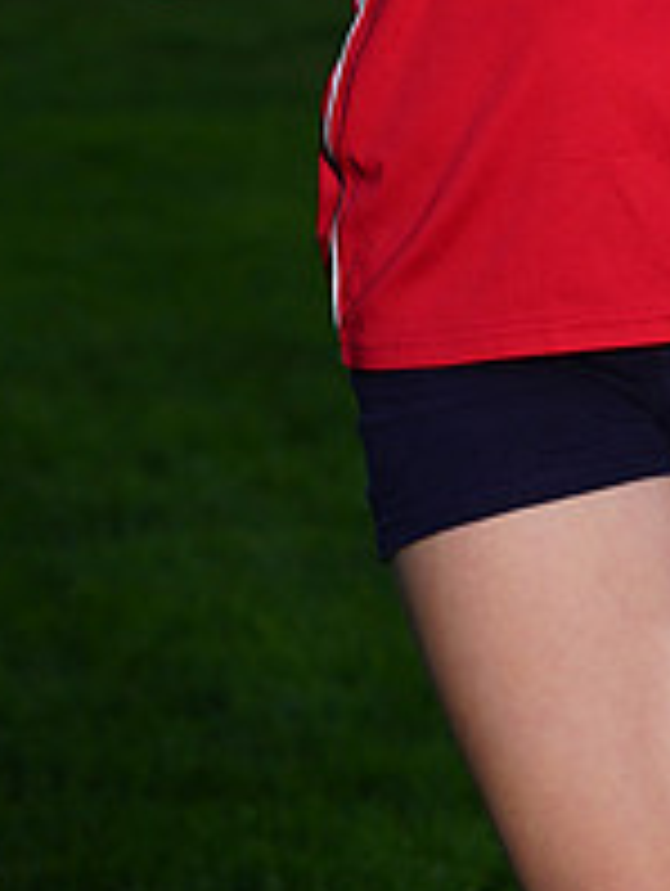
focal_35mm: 456
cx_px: 515
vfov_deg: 4.3
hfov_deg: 3.3
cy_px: -261
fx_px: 11743
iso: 200
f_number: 9
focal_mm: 162
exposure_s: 1/250
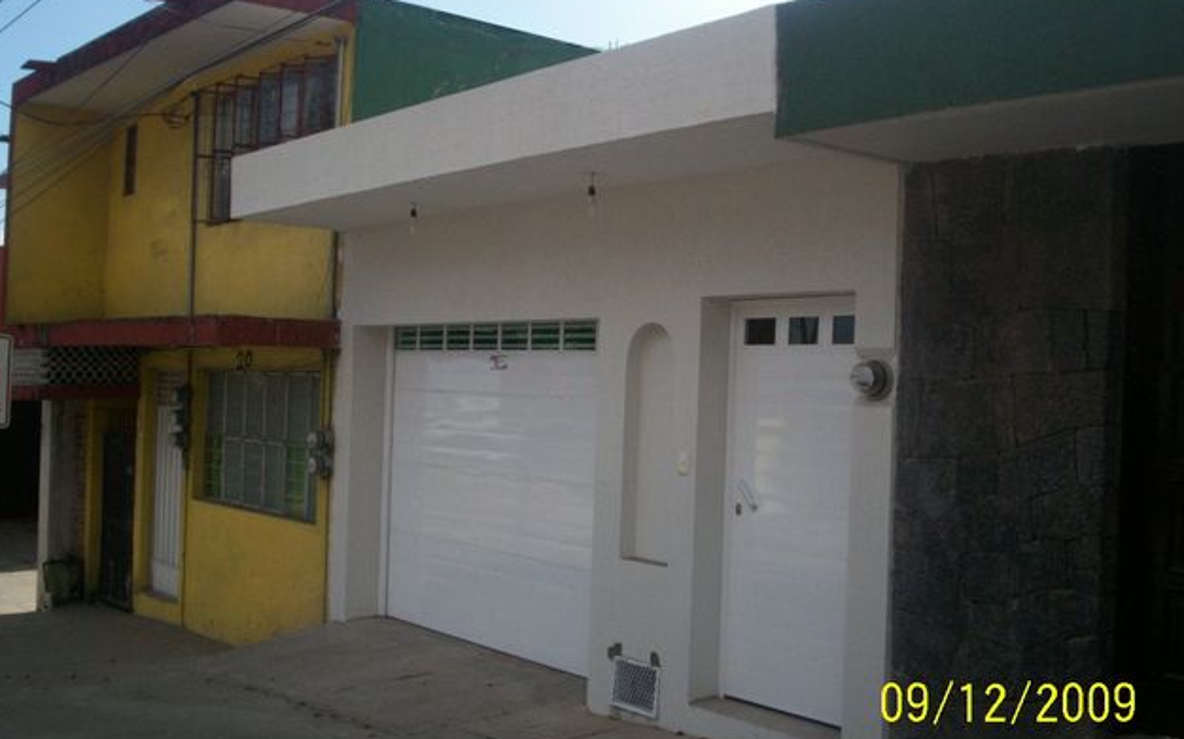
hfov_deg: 50.4
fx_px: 1258
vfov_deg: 32.8
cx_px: 592
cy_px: 370
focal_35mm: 39
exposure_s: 1/784
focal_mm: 5.9
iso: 100
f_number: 4.5
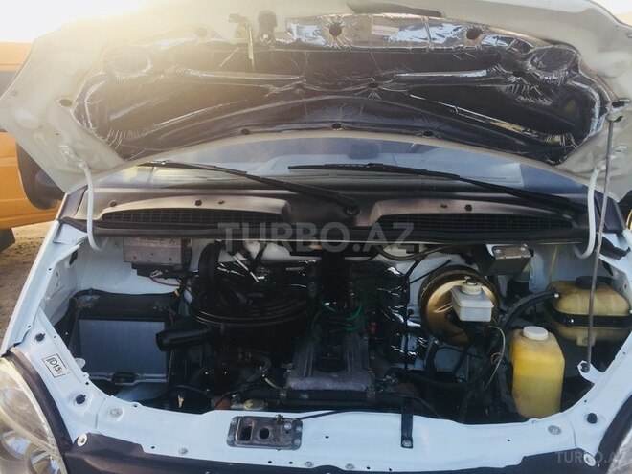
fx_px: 529
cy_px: 237
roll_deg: +0.5
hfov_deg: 61.7
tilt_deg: -12.7
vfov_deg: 48.2
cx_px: 316
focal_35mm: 29
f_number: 2.2
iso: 32
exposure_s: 1/421
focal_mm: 4.15
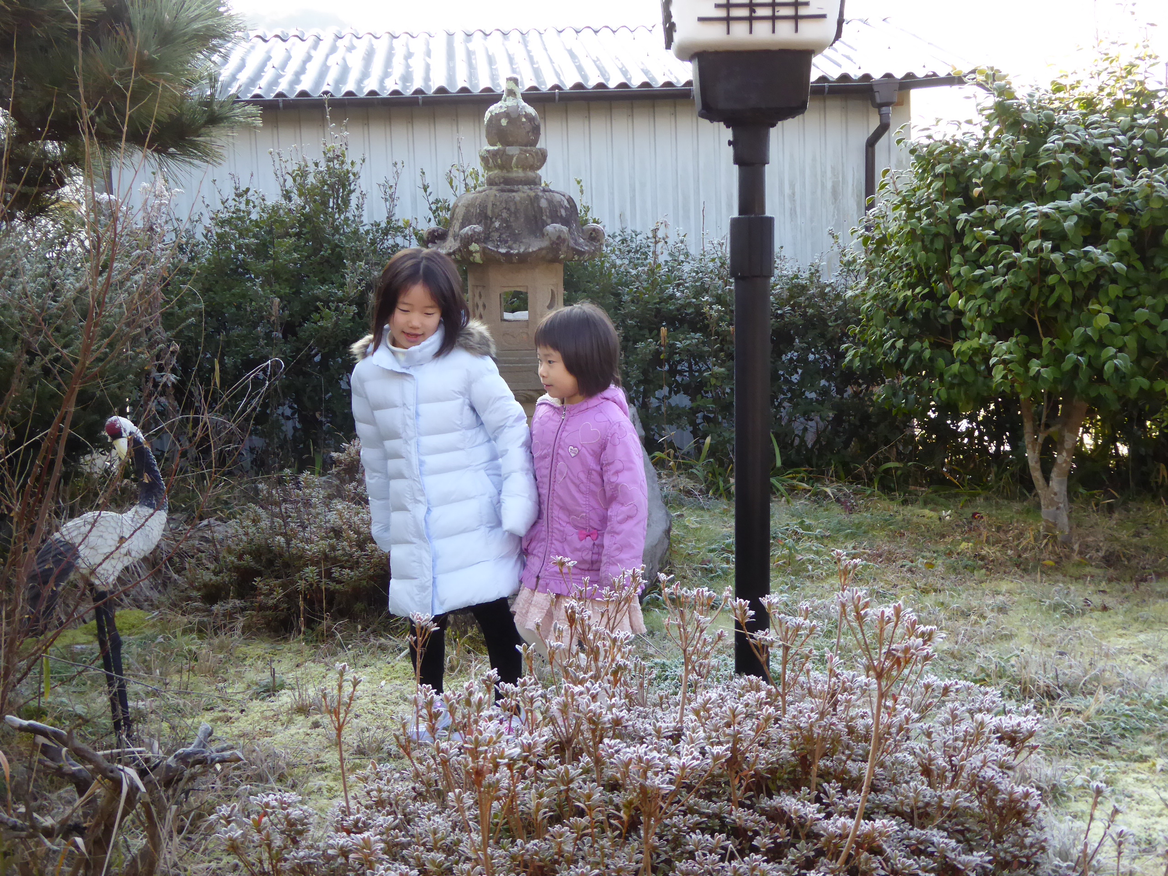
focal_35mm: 46
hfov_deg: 41.2
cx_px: 584
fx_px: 1552
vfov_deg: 31.5
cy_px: 438
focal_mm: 7.8
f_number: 3.9
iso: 400
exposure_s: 1/250
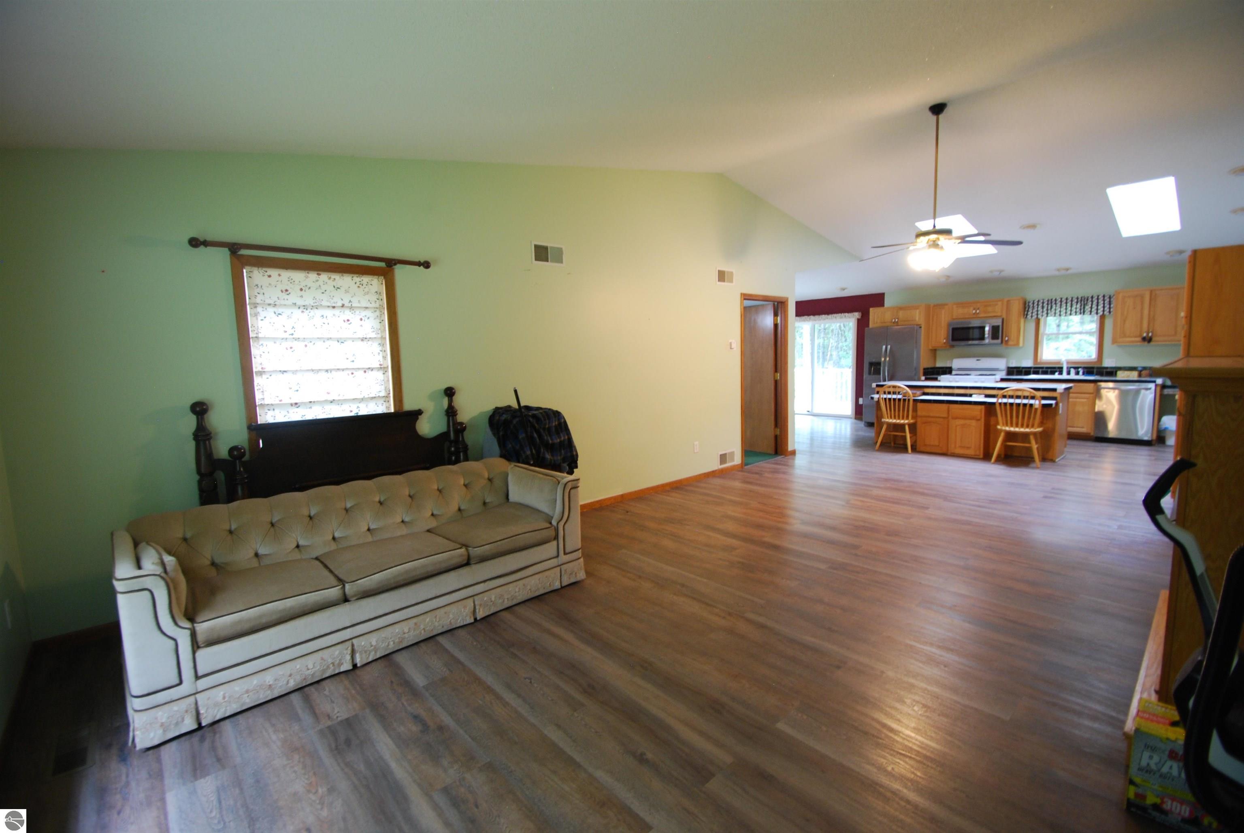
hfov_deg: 100.3
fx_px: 519
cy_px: 416
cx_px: 622
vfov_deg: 77.5
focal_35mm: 15
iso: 400
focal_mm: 10
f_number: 3.5
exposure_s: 1/13
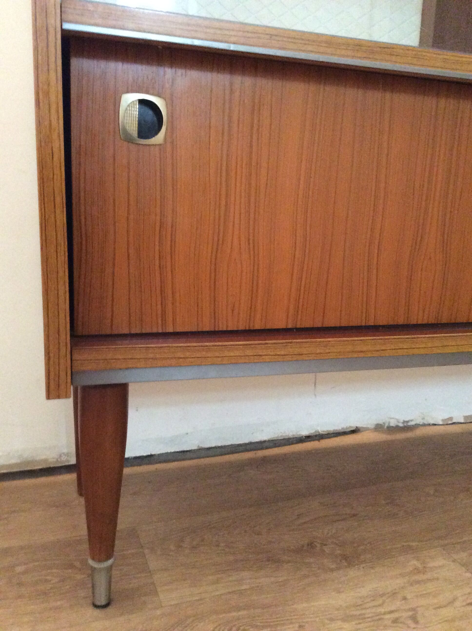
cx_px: 236
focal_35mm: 32
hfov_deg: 44.1
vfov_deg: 56.9
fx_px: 583
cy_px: 316
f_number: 2.4
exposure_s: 1/17
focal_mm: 3.3
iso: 500
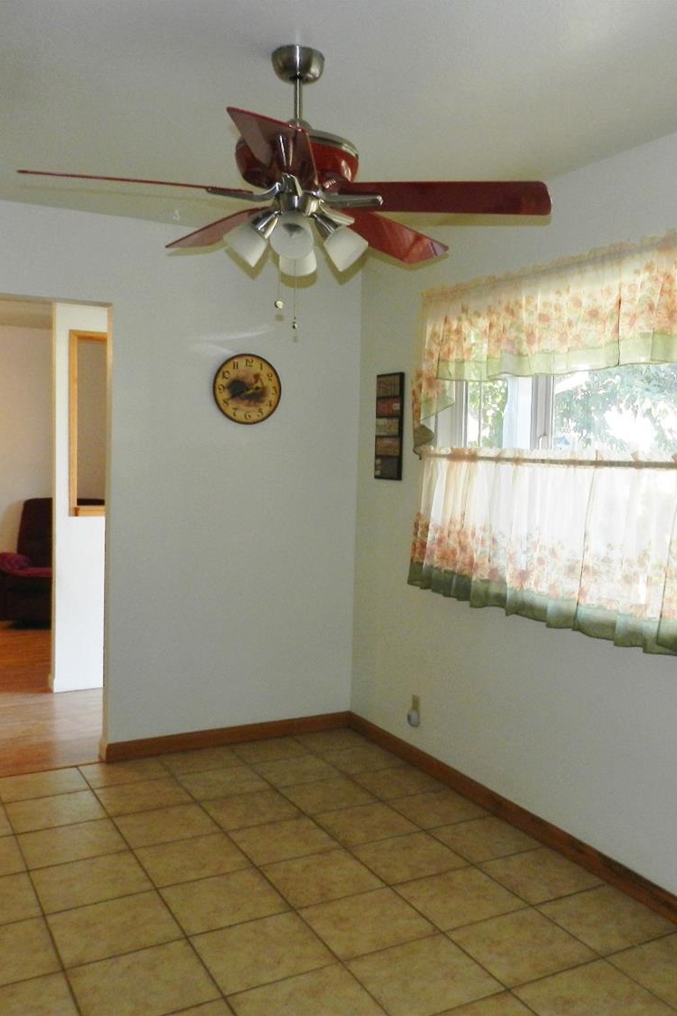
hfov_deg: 40.7
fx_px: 903
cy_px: 508
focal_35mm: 32
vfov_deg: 58.7
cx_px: 439
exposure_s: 1/30
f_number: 3.4
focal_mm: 4
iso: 200
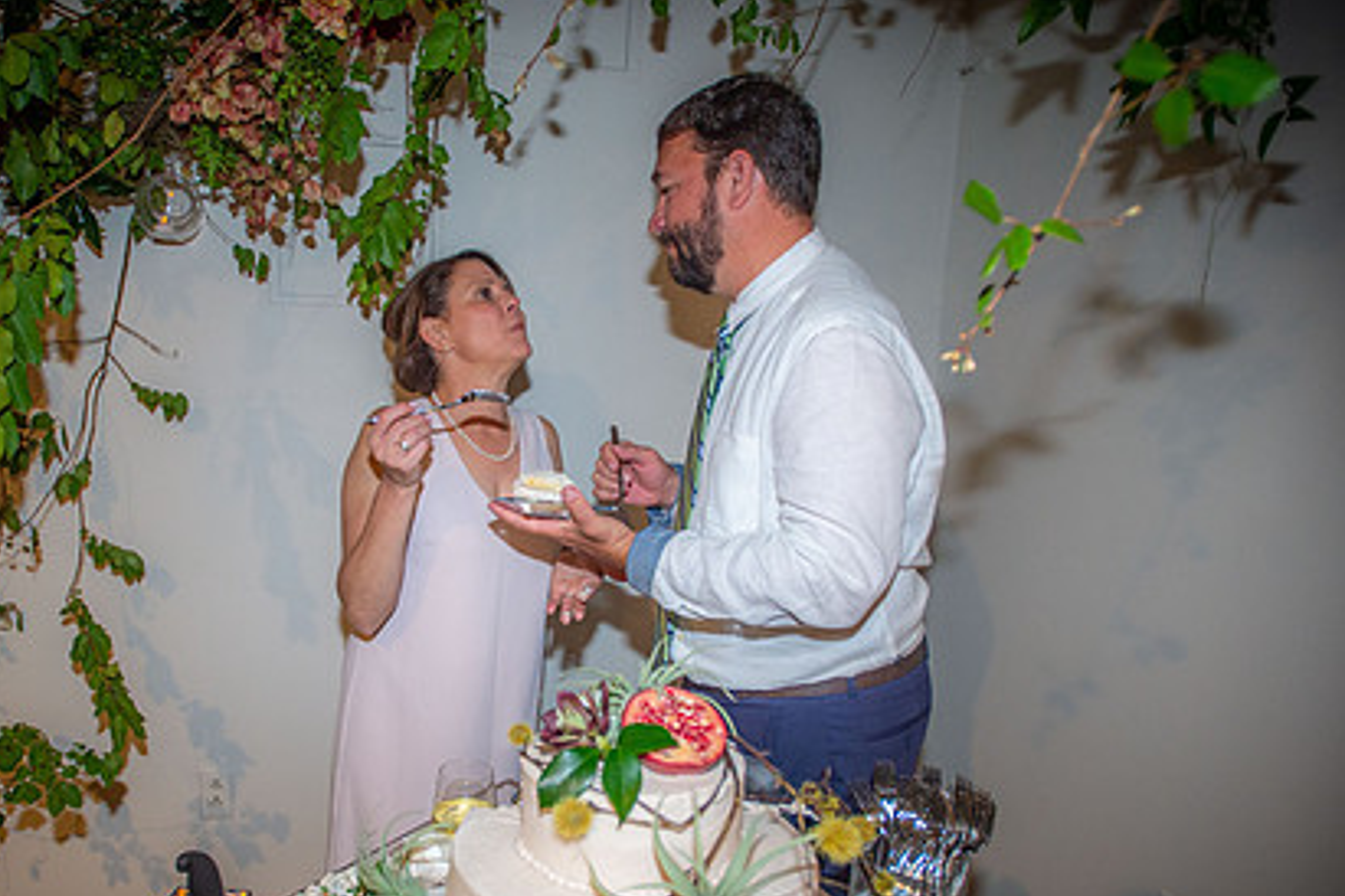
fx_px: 897
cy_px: 549
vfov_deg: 52.7
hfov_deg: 73.0
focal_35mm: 24
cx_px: 540
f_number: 2.8
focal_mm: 17
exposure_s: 1/80
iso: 1600
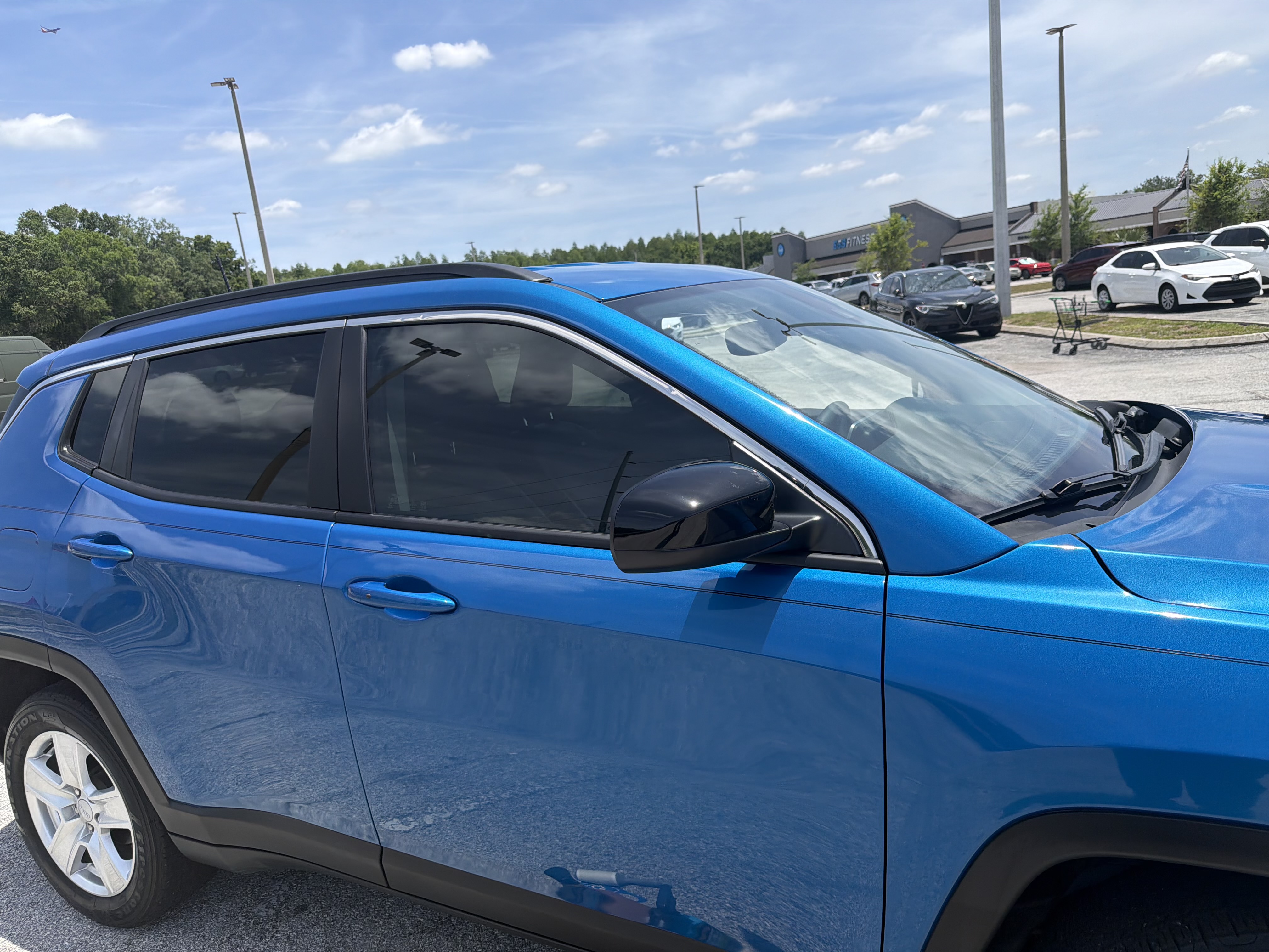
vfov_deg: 56.8
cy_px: 476
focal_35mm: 24
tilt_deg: -9.8
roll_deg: +7.2
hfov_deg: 71.6
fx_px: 880
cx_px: 634
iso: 80
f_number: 1.78
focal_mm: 6.76
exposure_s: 1/4405
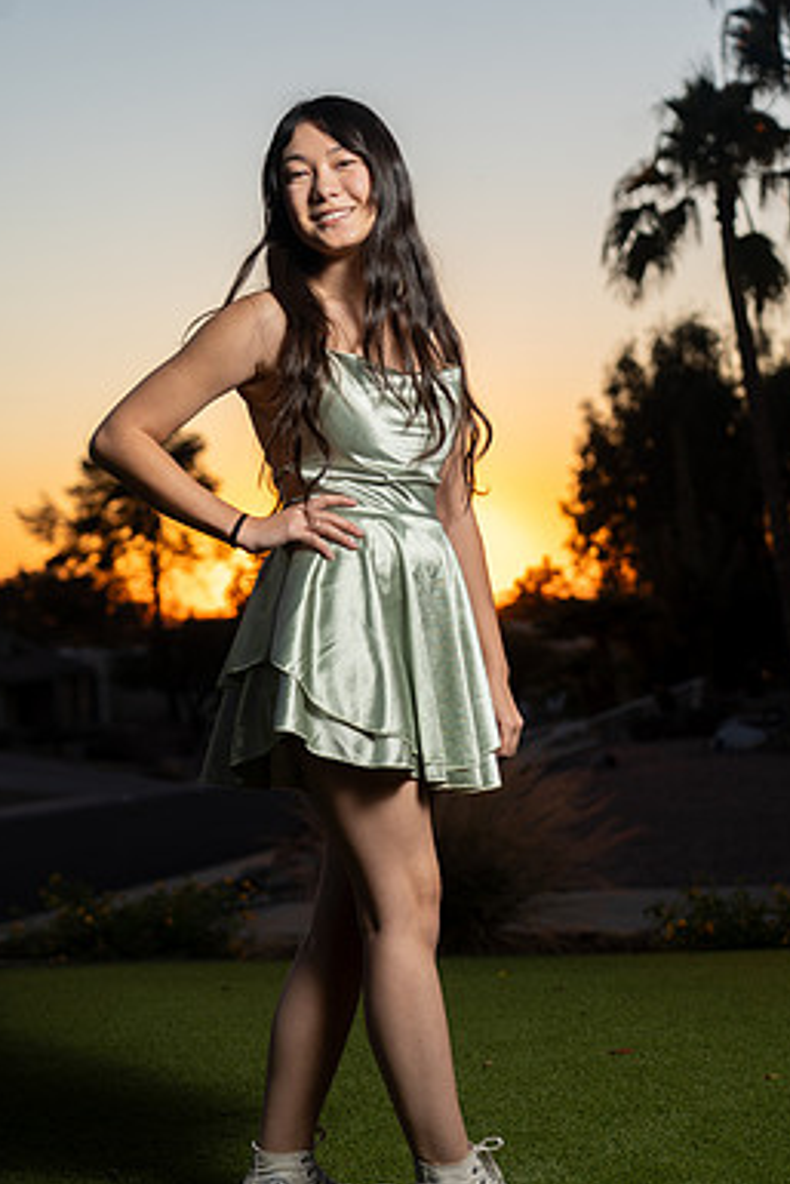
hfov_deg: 19.7
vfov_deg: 29.2
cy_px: 603
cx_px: 436
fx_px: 2269
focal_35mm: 69
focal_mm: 59
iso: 100
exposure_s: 1/200
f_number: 4
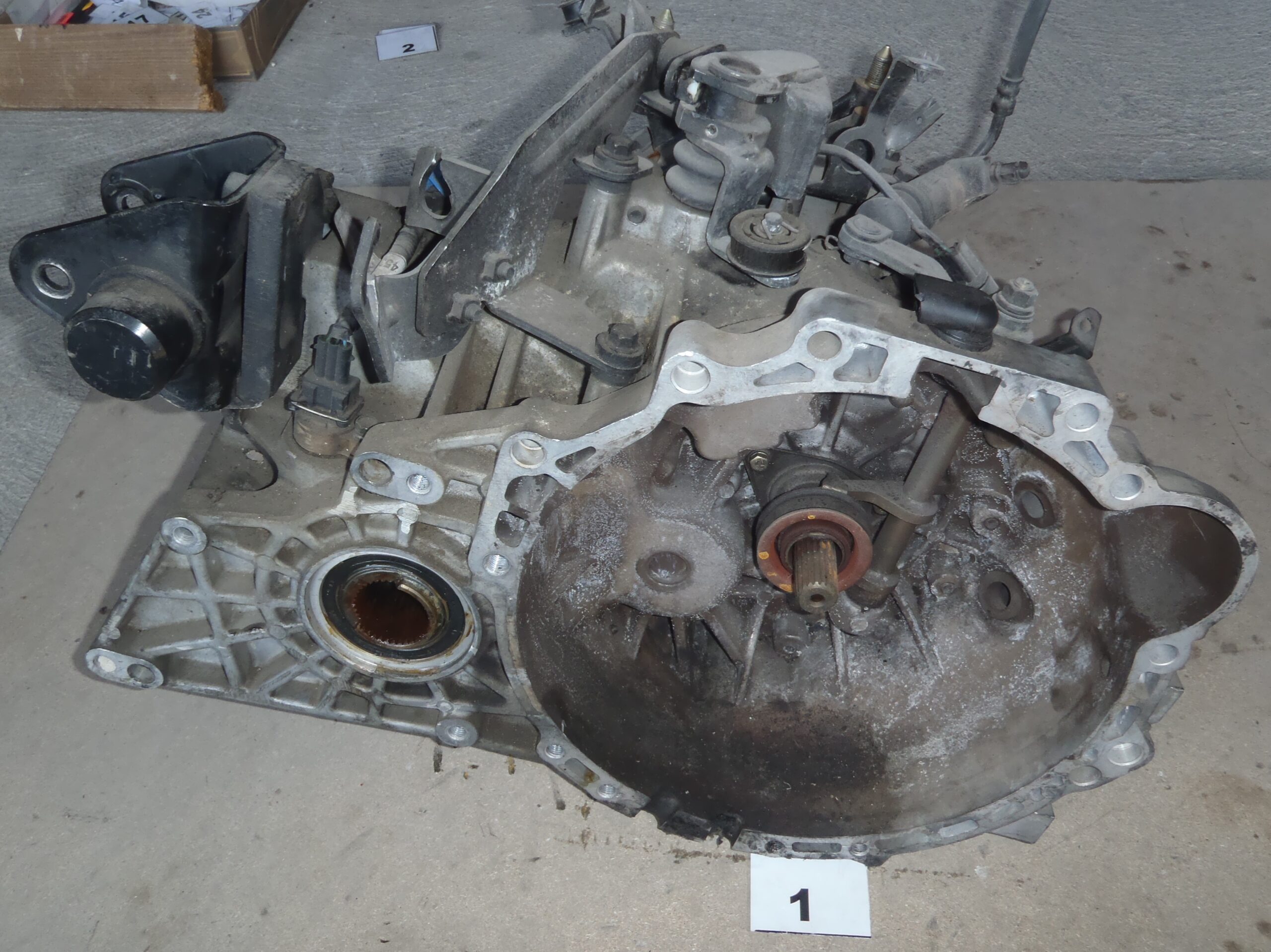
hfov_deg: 63.5
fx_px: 1028
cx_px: 636
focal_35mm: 28
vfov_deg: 49.7
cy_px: 476
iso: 100
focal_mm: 5
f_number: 5
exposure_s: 1/30
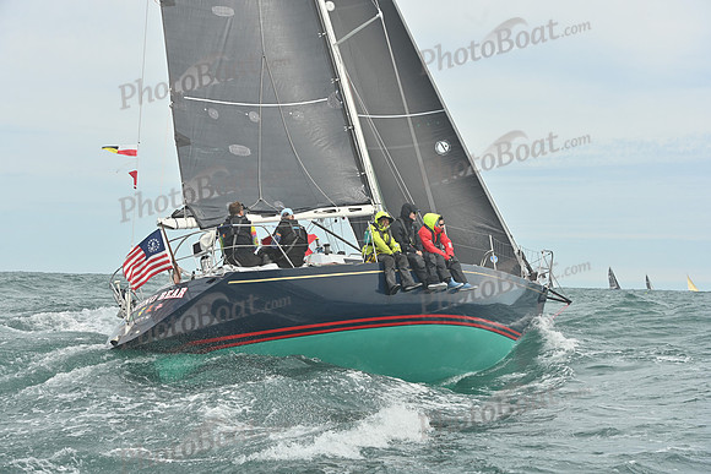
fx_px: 1383
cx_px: 356
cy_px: 237
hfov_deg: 28.8
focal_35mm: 70
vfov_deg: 19.5
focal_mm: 70
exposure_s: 1/1250
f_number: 7.1
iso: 320
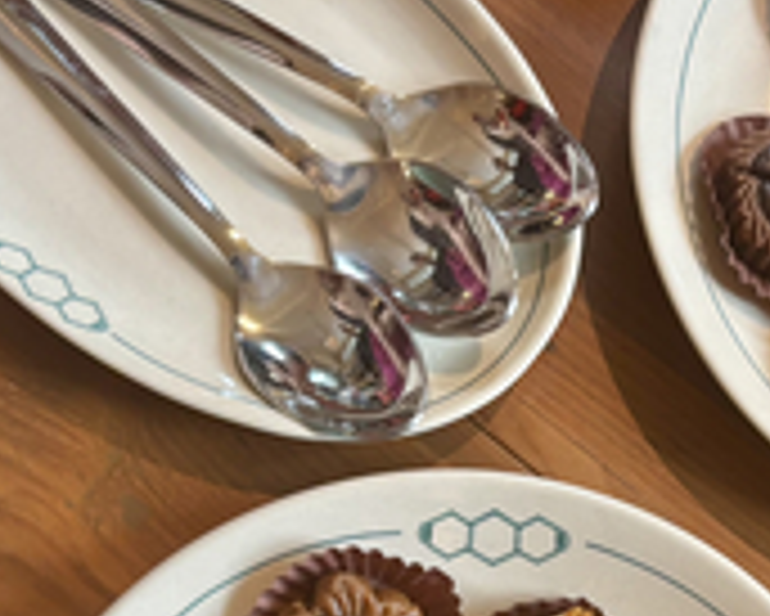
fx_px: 1893
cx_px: 630
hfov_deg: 22.6
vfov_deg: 17.7
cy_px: 724
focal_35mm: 83
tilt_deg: -78.9
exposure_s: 1/50
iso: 125
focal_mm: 5.96
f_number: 1.6
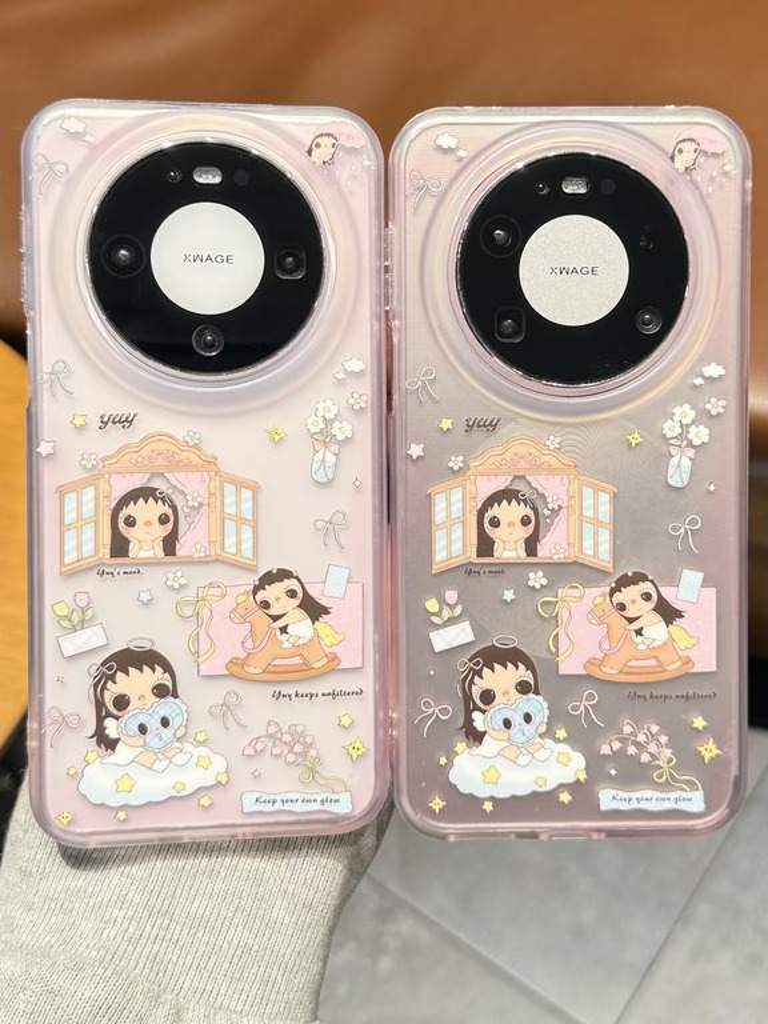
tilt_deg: -48.5
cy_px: 512
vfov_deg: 71.6
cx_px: 384
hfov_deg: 56.8
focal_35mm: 24
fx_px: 710
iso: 125
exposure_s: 1/50
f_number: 1.78
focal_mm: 6.76
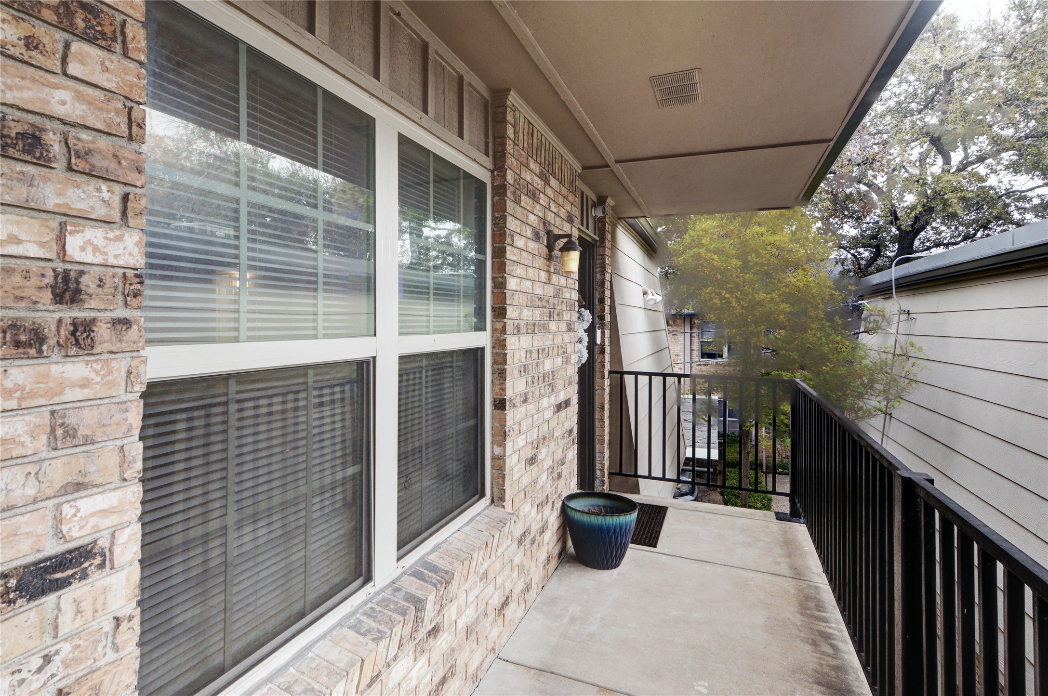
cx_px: 524
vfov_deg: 63.1
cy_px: 348
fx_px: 567
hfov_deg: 85.5
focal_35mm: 20
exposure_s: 1/60
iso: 400
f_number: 8
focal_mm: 13
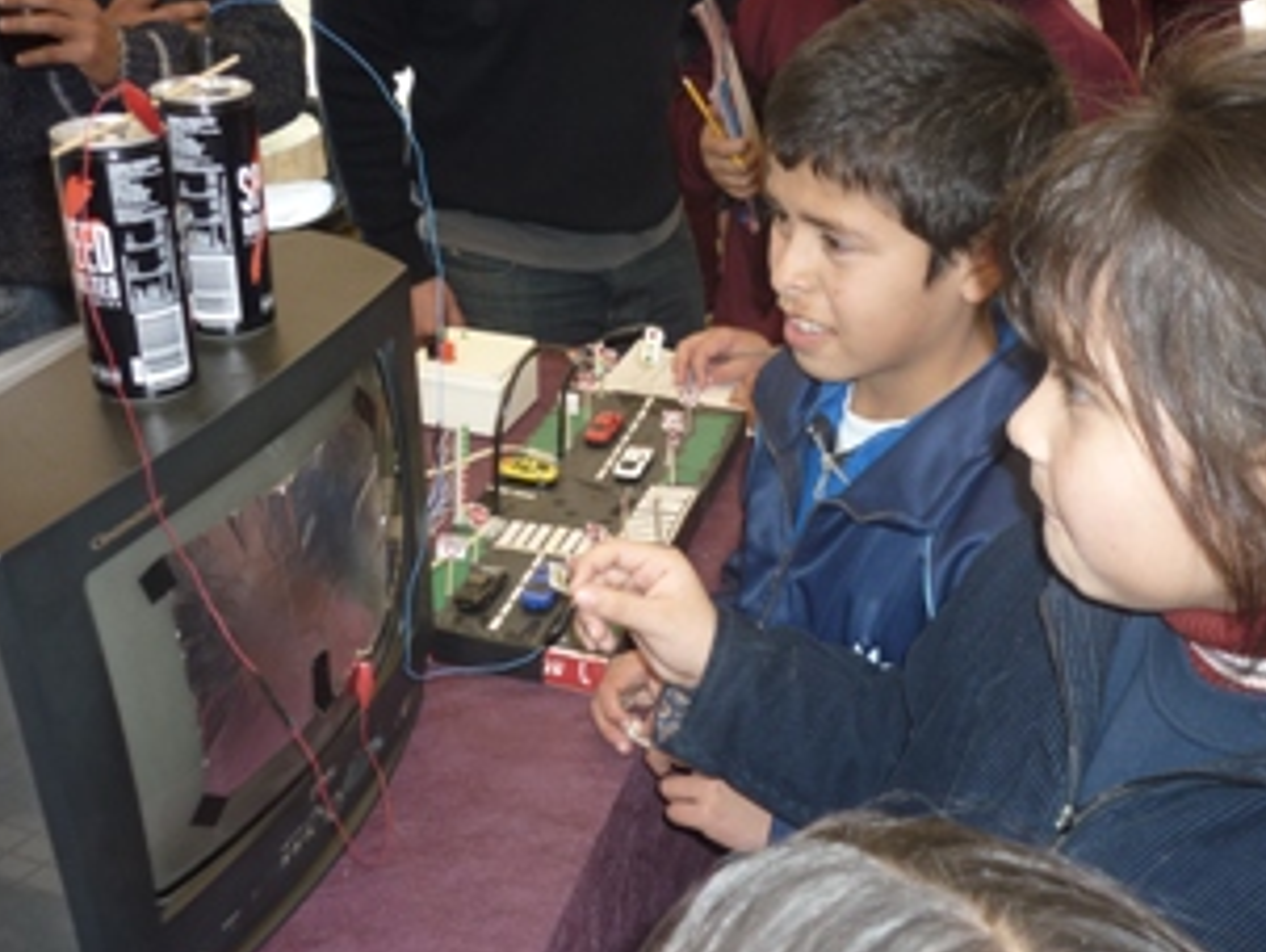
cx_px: 704
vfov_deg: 37.7
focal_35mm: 38
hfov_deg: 48.8
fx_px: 1391
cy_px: 526
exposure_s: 1/160
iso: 100
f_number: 2.8
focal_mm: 5.5
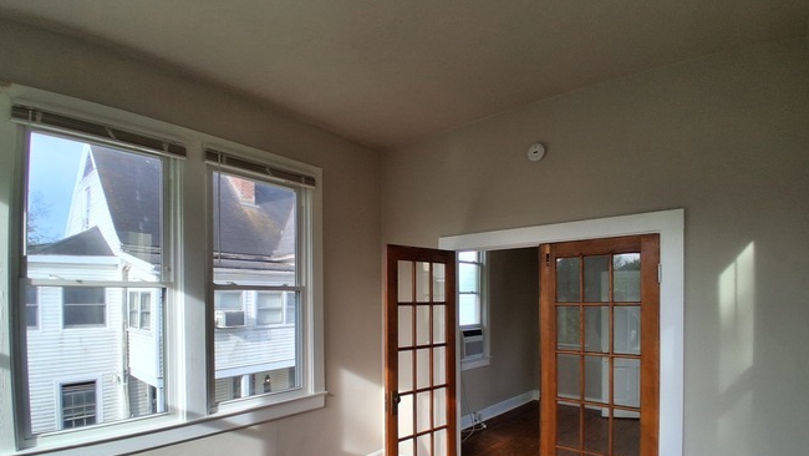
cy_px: 305
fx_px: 408
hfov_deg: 89.5
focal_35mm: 19
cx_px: 410
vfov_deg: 57.1
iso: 50
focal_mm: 1.4
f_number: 2.2
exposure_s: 1/304
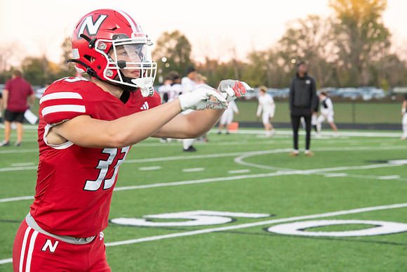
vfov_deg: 8.6
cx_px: 204
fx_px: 1809
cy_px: 136
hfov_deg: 12.8
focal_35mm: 160
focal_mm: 160
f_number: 9
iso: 8000
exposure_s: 1/400
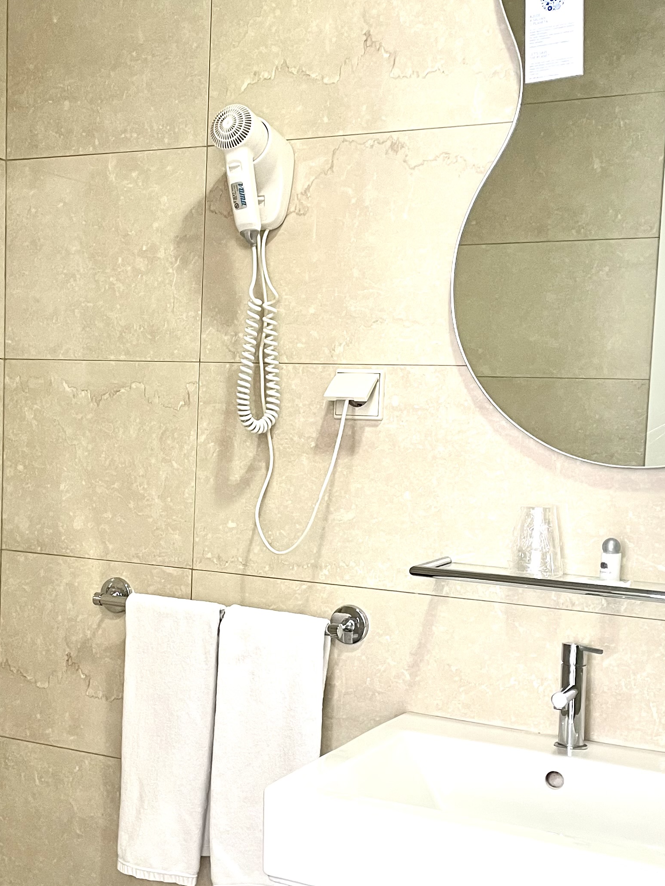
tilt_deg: -5.2
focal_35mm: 51
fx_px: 1306
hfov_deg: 28.2
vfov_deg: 37.3
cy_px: 540
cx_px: 182
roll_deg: -1.4
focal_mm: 4.2
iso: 125
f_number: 1.6
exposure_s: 1/50
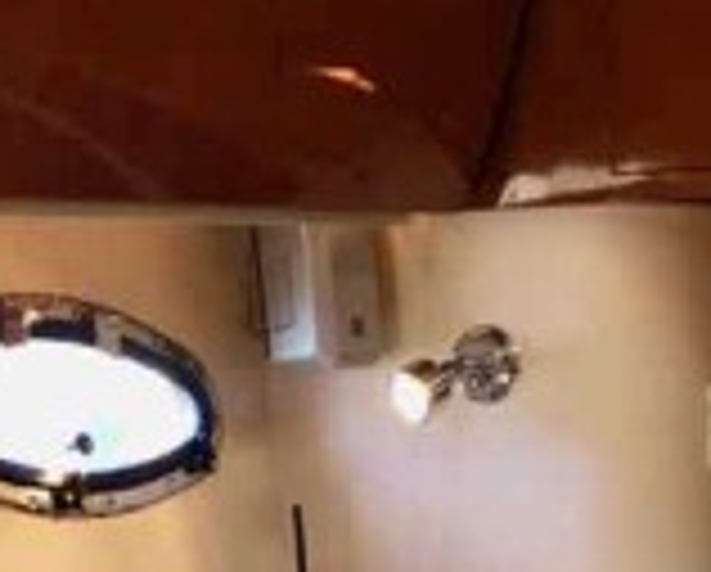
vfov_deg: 10.9
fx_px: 2909
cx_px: 441
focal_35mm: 138
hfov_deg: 13.9
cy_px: 775
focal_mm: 3.99
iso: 40
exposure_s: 1/20
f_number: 1.8
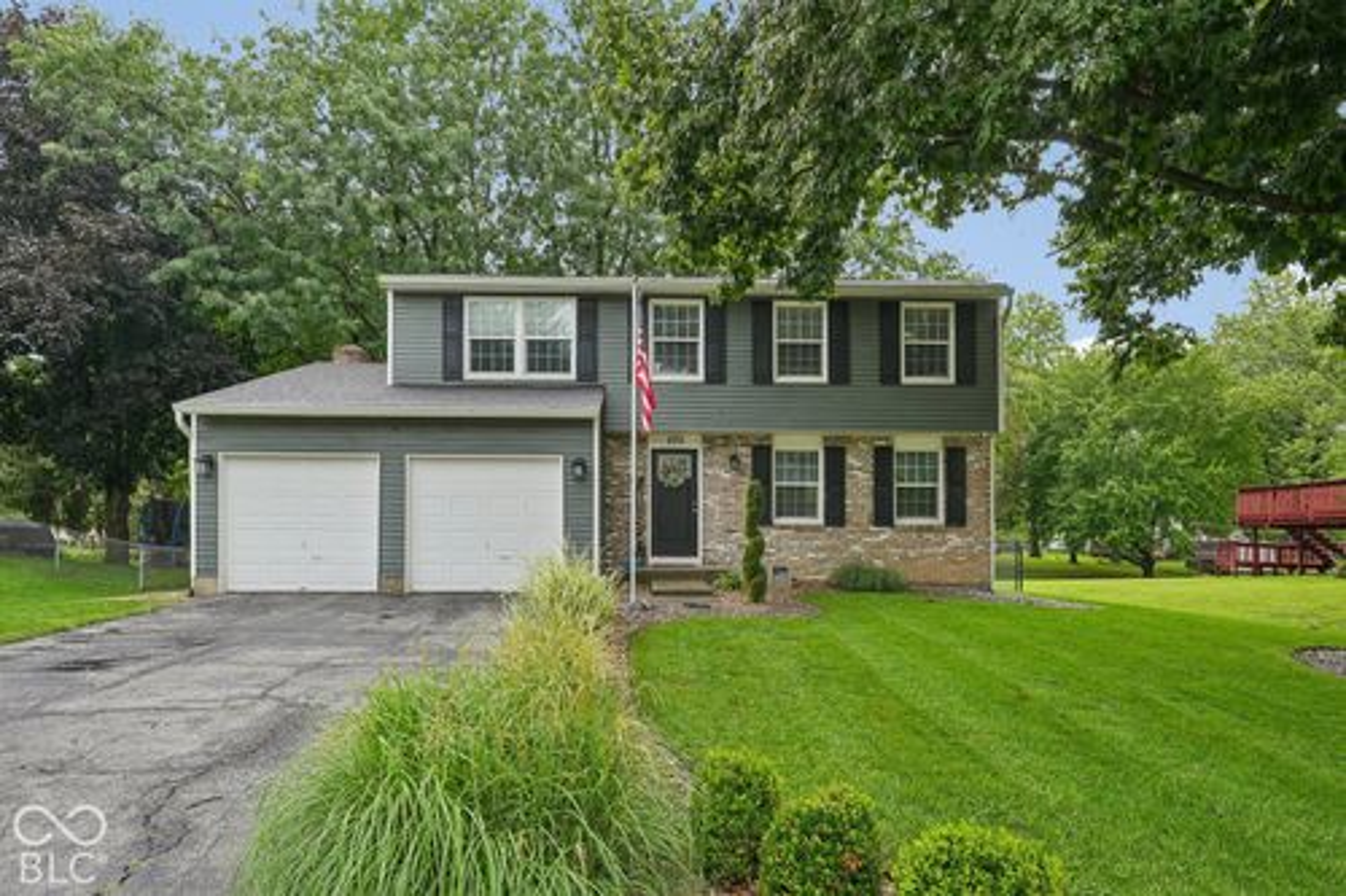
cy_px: 448
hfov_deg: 79.9
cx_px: 673
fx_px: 804
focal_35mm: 22
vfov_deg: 58.3
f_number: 8
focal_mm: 21.5
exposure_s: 1/30
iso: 125
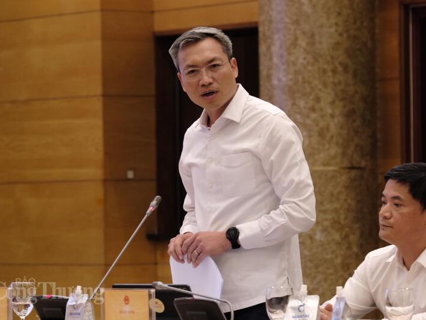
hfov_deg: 9.0
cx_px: 216
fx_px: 2708
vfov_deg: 6.8
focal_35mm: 220
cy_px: 160
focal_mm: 134.5
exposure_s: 1/125
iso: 3200
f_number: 6.4
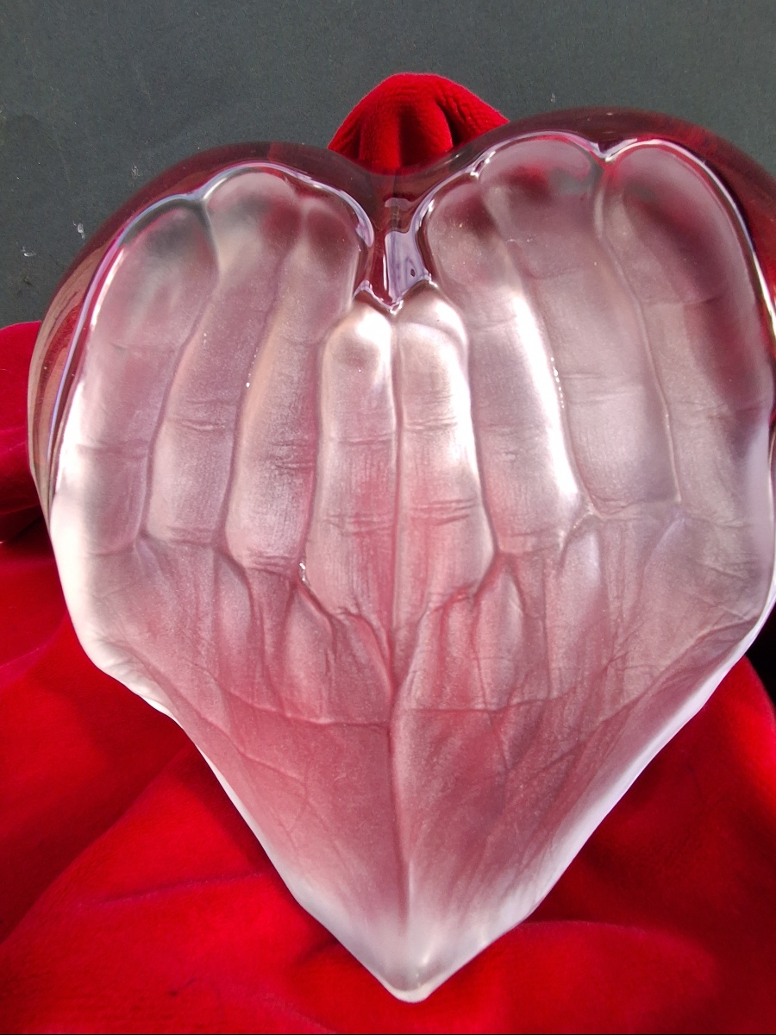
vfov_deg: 94.5
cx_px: 388
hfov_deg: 78.1
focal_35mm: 16
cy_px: 518
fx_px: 478
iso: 80
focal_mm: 1.64
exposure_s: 1/100
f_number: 2.2
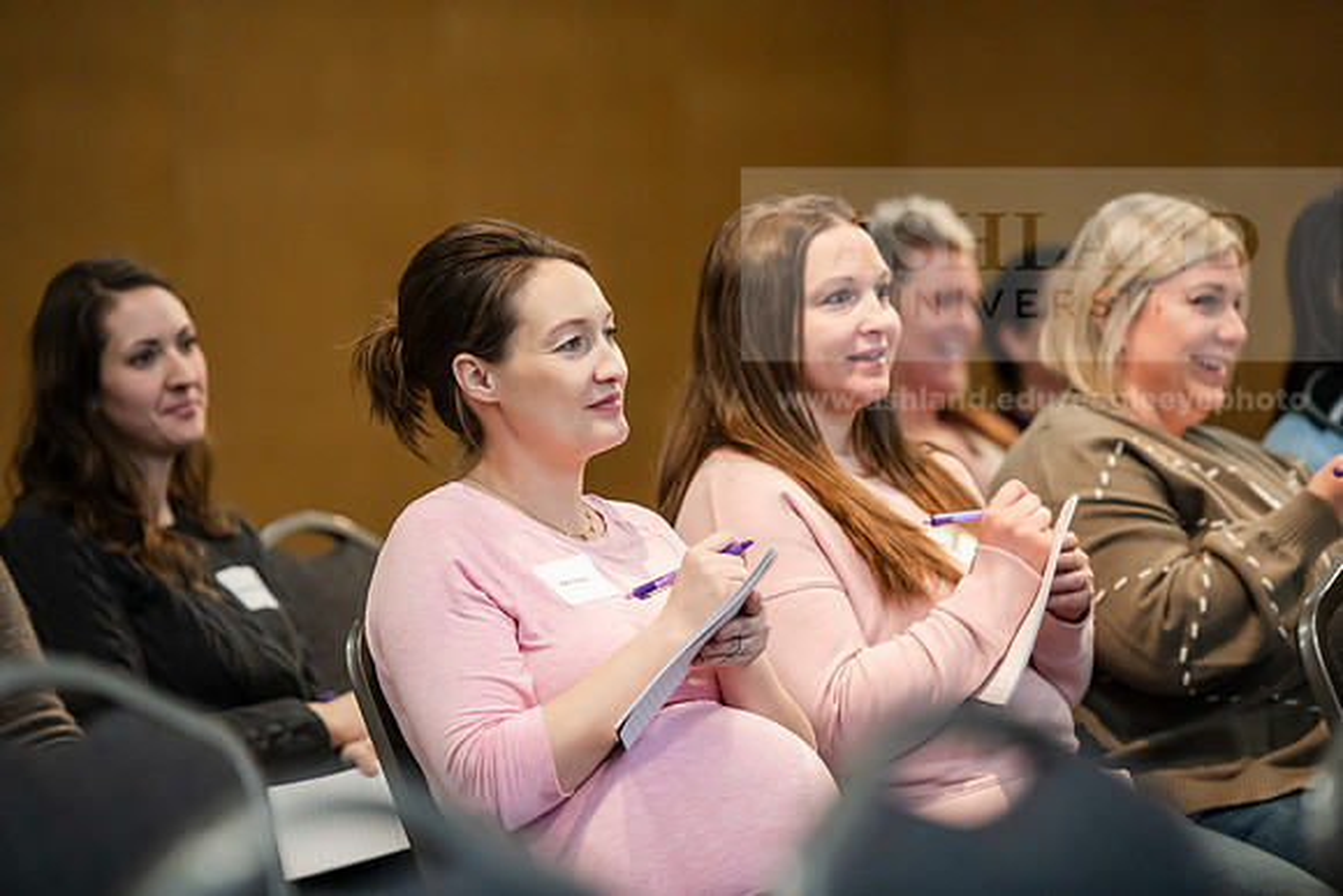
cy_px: 448
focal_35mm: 165
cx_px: 672
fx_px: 6157
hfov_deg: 12.4
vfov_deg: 8.3
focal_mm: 165
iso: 2000
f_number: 3.2
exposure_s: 1/200
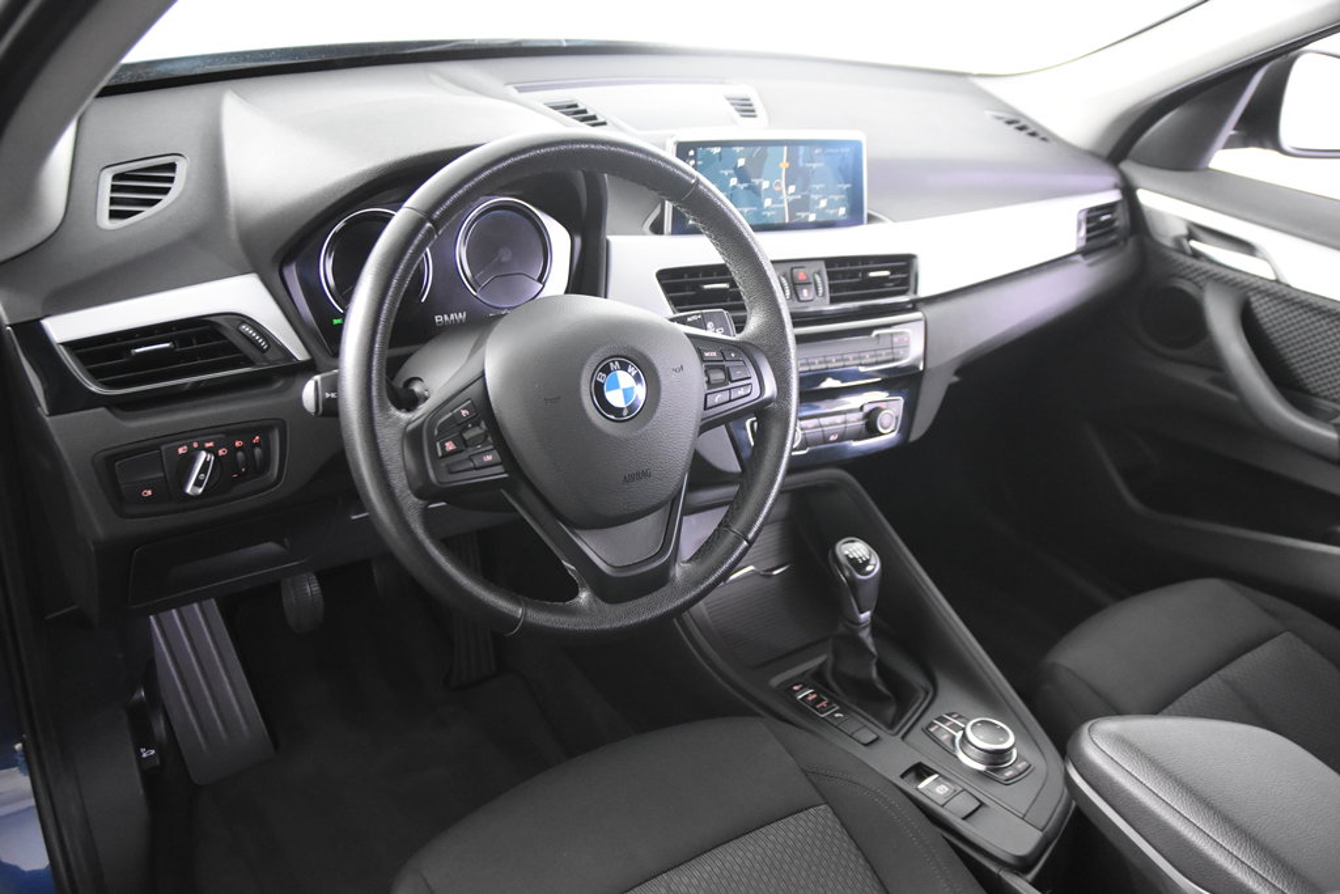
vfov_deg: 43.6
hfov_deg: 61.9
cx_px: 670
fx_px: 1117
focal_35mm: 30
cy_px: 447
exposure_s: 1/30
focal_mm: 20
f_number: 2.8
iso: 4000
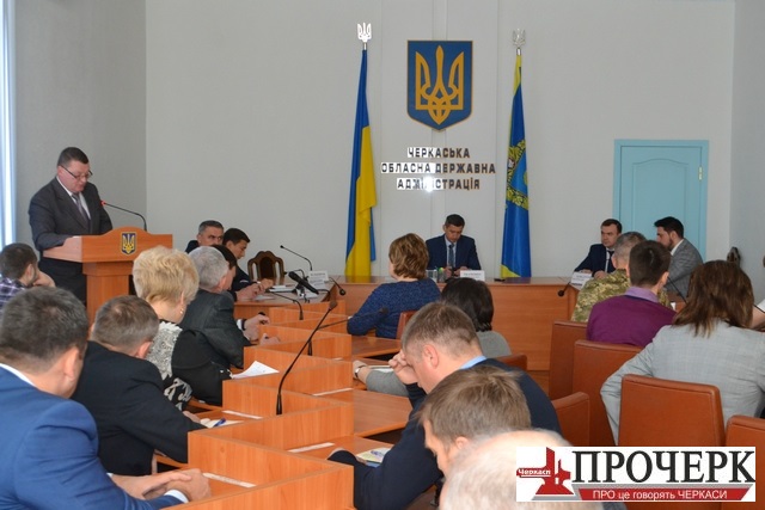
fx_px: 1084
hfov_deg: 38.9
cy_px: 255
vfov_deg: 26.5
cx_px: 382
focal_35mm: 51
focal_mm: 34
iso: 1800
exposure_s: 1/60
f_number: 5
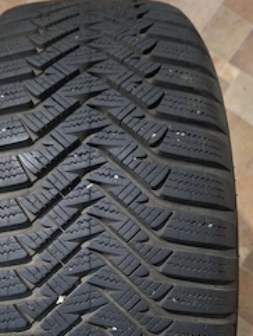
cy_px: 253
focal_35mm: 38
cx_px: 76
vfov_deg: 47.1
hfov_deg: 37.2
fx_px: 370
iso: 800
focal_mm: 5.54
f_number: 1.8
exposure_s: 1/25
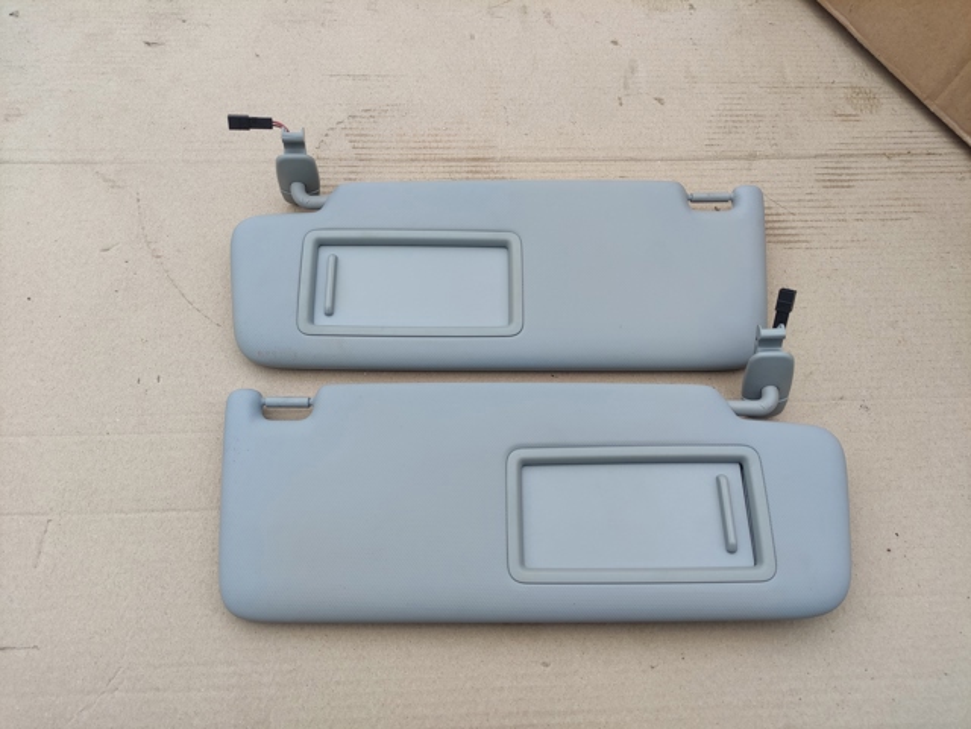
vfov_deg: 54.9
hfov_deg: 69.4
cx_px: 486
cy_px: 364
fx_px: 701
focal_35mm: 25
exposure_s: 1/177
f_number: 1.89
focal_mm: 5.43
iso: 50
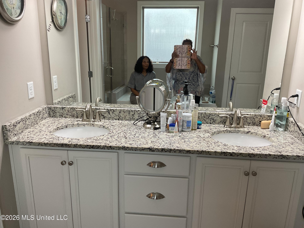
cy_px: 114
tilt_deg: -14.1
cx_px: 152
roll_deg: -1.7
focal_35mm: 29
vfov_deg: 48.2
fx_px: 255
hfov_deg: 61.7
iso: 50
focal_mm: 3
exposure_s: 1/60
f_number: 1.8
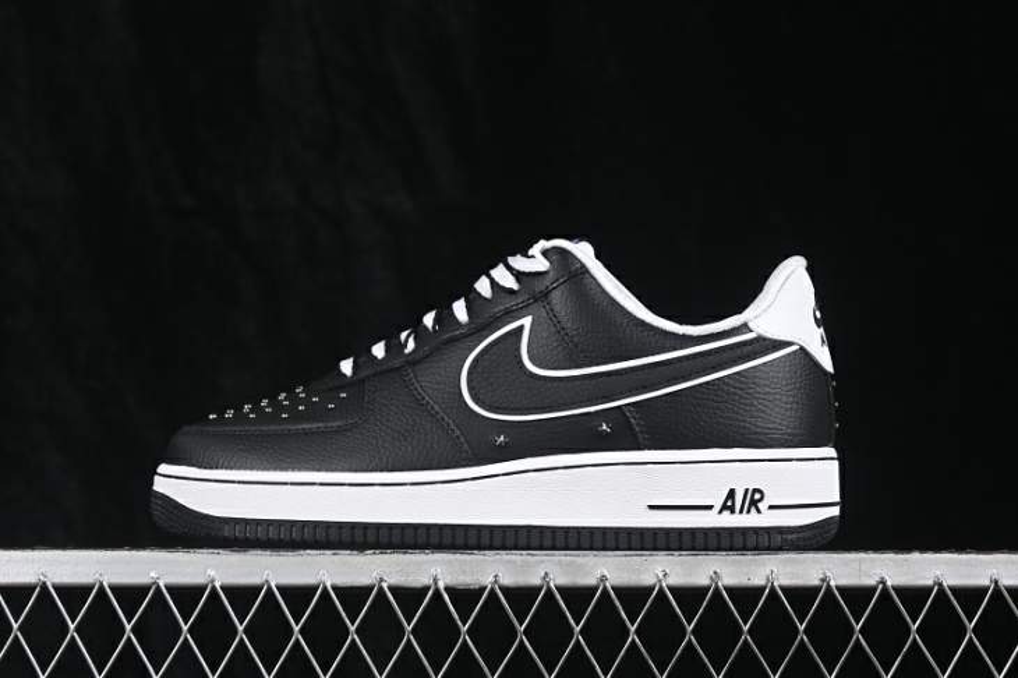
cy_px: 339
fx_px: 2120
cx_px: 509
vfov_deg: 18.2
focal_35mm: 75
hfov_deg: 27.0
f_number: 6.3
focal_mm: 50
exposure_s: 1/60
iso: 160
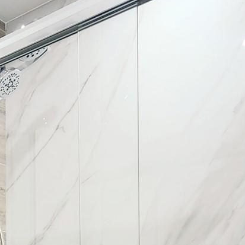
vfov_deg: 25.7
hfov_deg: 24.4
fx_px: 456
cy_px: 320
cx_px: -109
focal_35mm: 57
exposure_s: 1/60.2
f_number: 2.2
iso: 200
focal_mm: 2.2
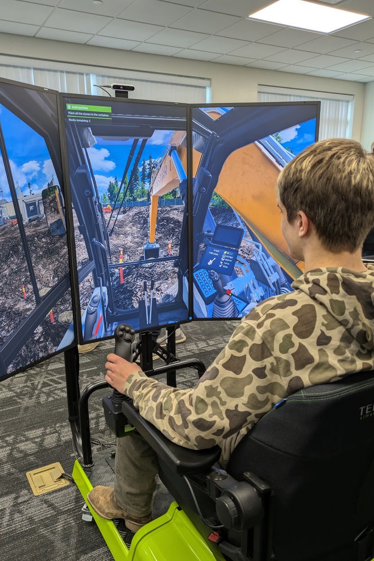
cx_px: 171
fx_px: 421
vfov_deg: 67.4
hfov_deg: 47.9
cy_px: 290
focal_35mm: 27
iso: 145
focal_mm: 5.43
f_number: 1.89
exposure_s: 1/120
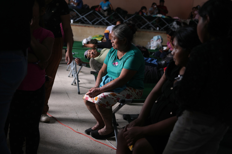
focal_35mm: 45
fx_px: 290
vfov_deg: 29.8
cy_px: 77
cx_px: 116
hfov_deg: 43.6
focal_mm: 45
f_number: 2.8
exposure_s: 1/125
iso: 400
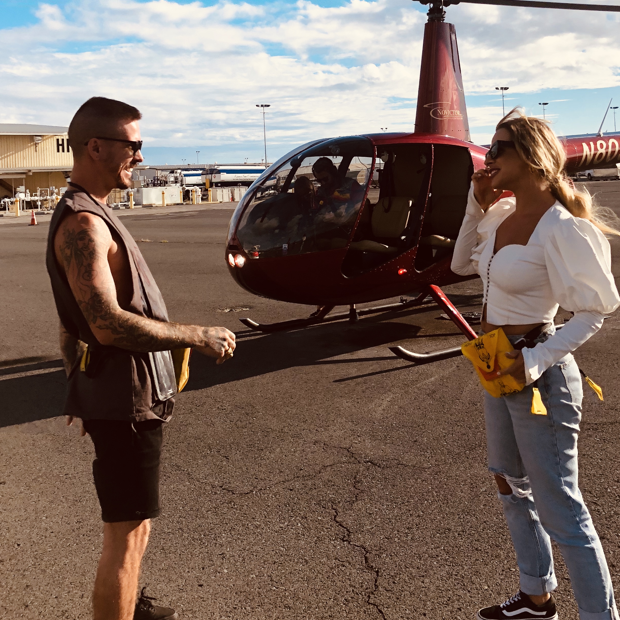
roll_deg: +1.7
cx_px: 347
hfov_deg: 40.9
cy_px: 162
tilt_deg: +4.7
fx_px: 831
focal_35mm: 41
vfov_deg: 39.9
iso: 25
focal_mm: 4
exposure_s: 1/2703
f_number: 1.8
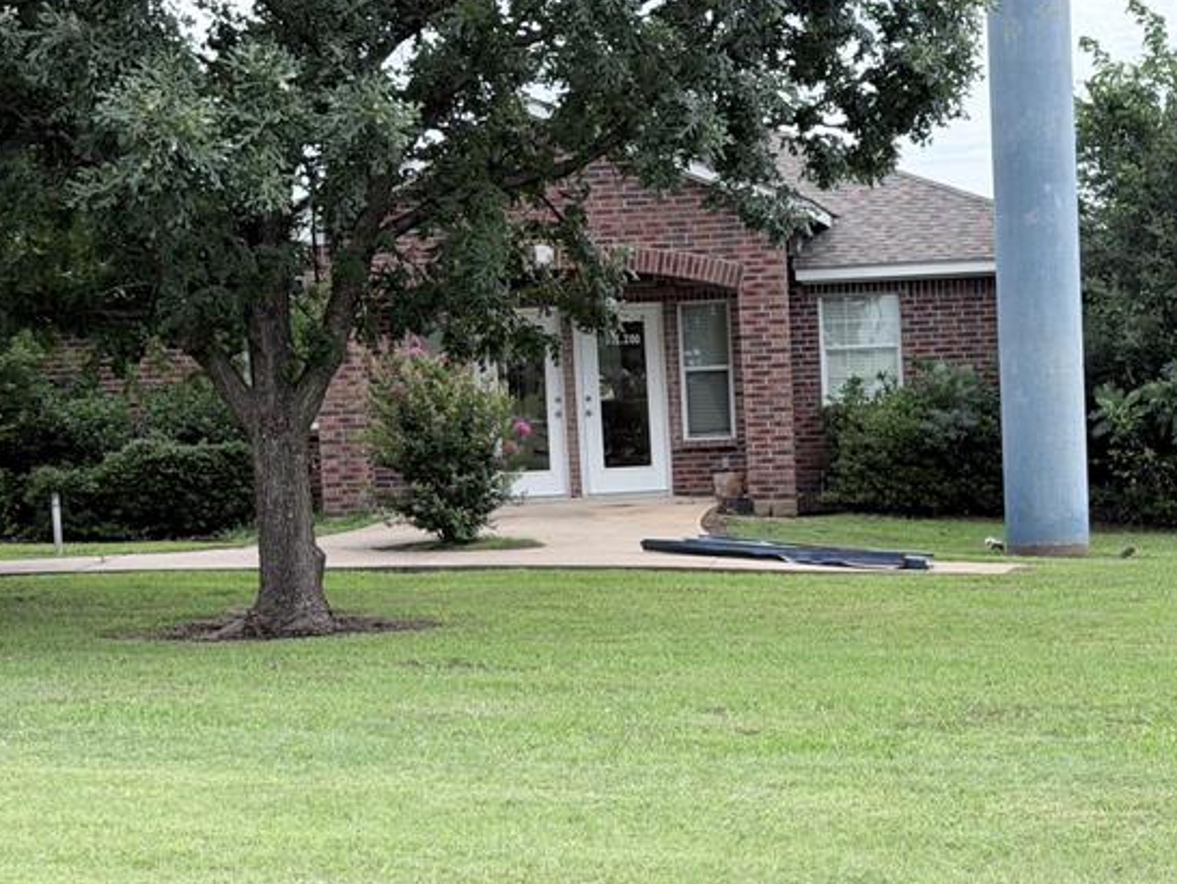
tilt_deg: -5.1
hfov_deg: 21.7
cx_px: 795
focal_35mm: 90
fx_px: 3061
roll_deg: +3.4
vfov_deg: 16.3
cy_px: 660
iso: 100
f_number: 1.78
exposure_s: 1/2577
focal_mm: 6.76
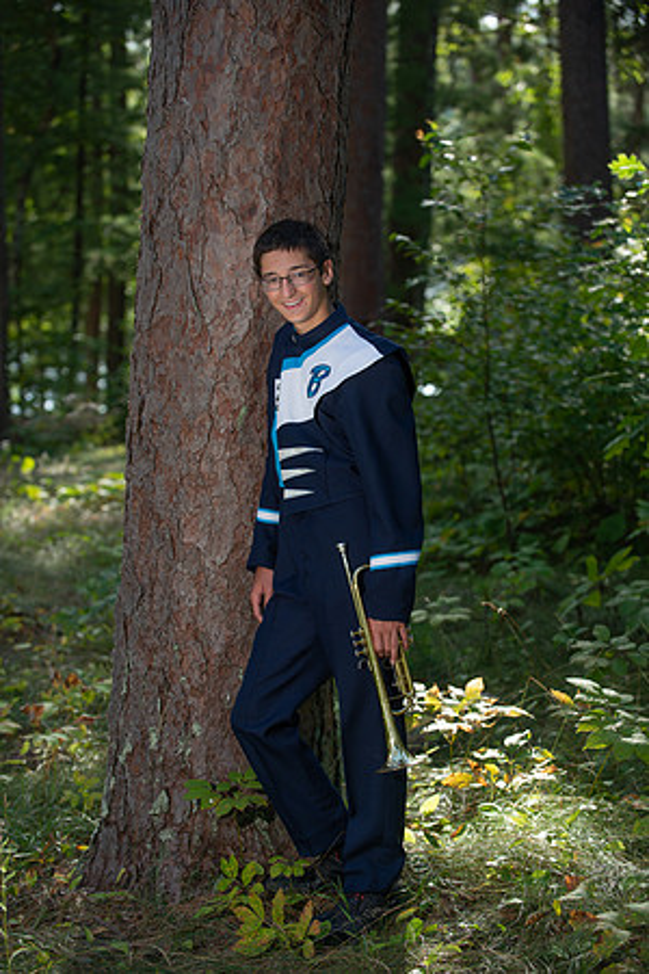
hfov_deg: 14.0
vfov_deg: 20.8
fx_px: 2650
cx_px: 324
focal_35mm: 98
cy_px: 487
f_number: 4
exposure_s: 1/160
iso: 100
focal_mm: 98
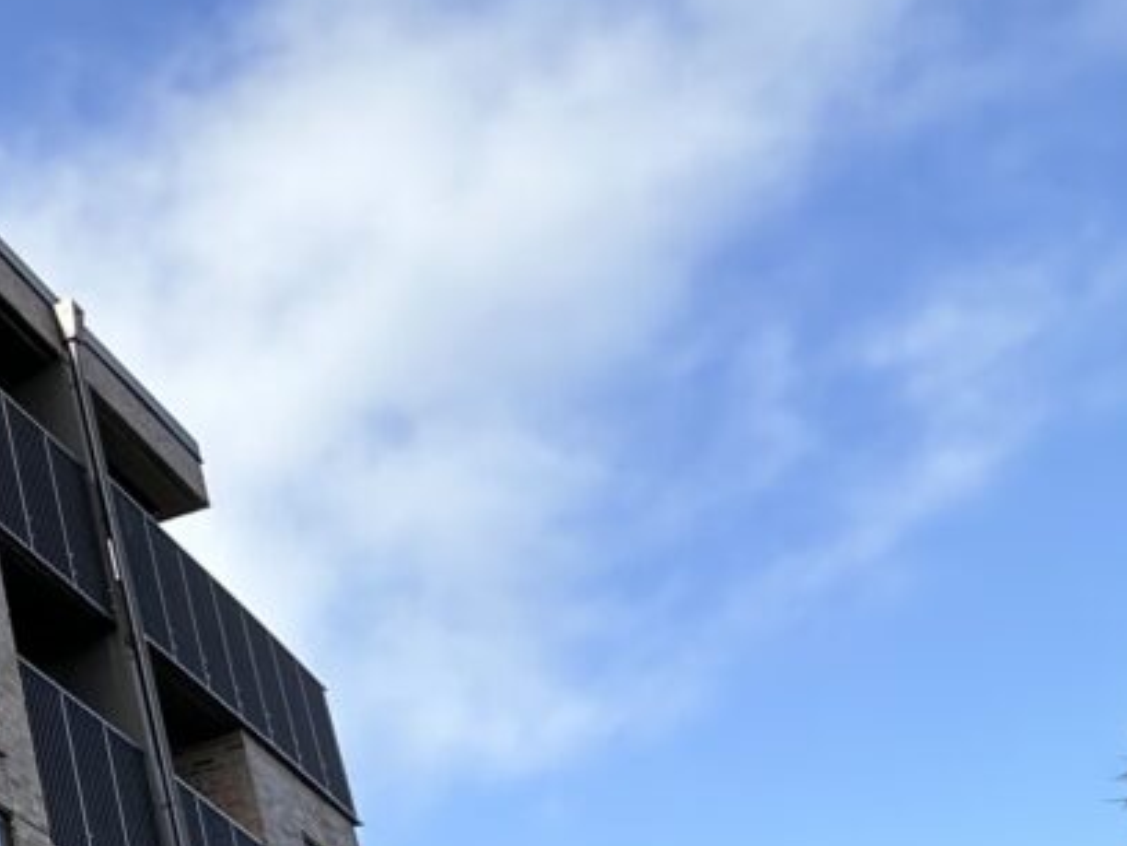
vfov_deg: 22.6
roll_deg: -2.6
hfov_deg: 20.0
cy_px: 697
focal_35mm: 64
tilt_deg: +24.4
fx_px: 2084
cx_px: -990
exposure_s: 1/266
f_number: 2.2
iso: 40
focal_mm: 2.22
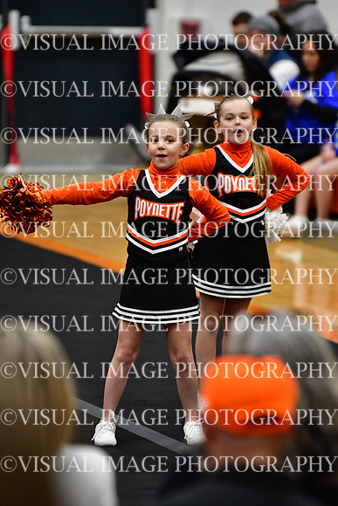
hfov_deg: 4.6
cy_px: 253
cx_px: 169
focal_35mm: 300
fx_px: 4222
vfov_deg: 6.9
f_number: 2.8
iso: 4000
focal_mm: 200
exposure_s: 1/800
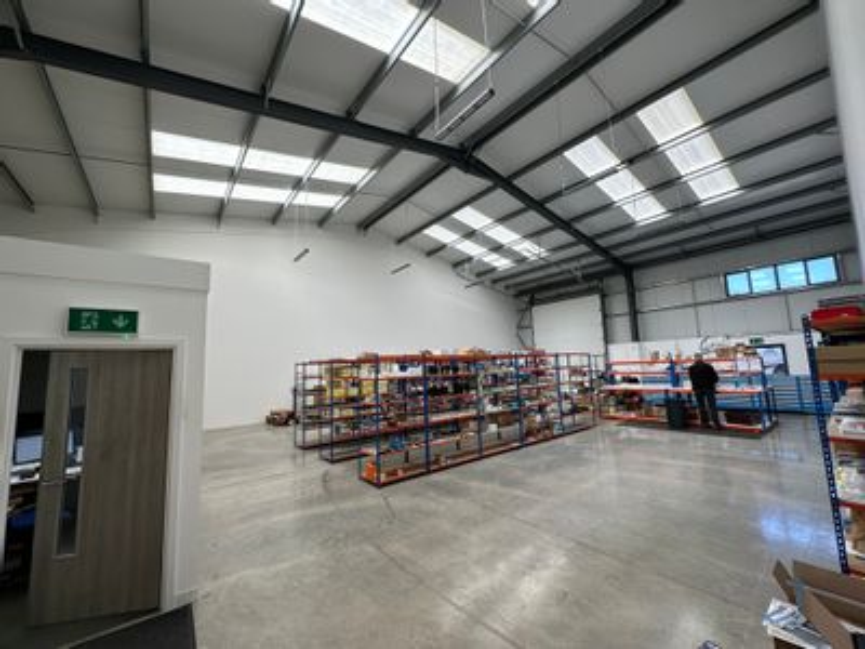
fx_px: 350
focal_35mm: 14
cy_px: 324
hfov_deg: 102.1
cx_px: 432
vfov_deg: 85.7
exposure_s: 1/195
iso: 40
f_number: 2.2
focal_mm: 2.22
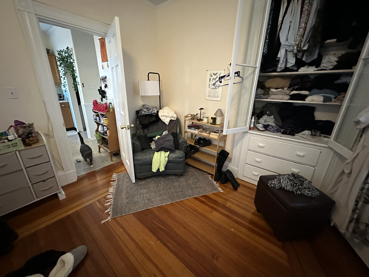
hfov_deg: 102.1
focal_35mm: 14
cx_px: 184
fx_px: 149
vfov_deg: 85.7
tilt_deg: -18.6
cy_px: 138
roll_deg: -2.2
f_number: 2.2
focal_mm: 2.22
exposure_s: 1/40
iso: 1250
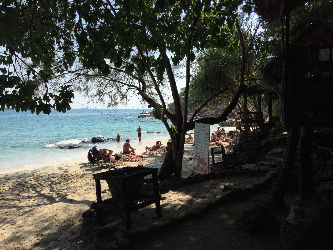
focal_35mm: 29
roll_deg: -0.8
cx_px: 166
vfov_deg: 48.2
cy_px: 125
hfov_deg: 61.7
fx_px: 279
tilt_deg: -2.9
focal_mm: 4.15
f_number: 2.2
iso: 32
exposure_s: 1/2083
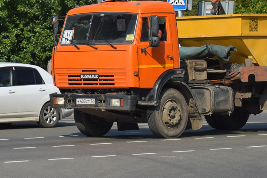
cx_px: 153
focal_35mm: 161
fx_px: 1194
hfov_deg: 12.8
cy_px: 29
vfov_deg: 8.5
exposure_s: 1/1250
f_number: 7.1
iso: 200
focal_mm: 55
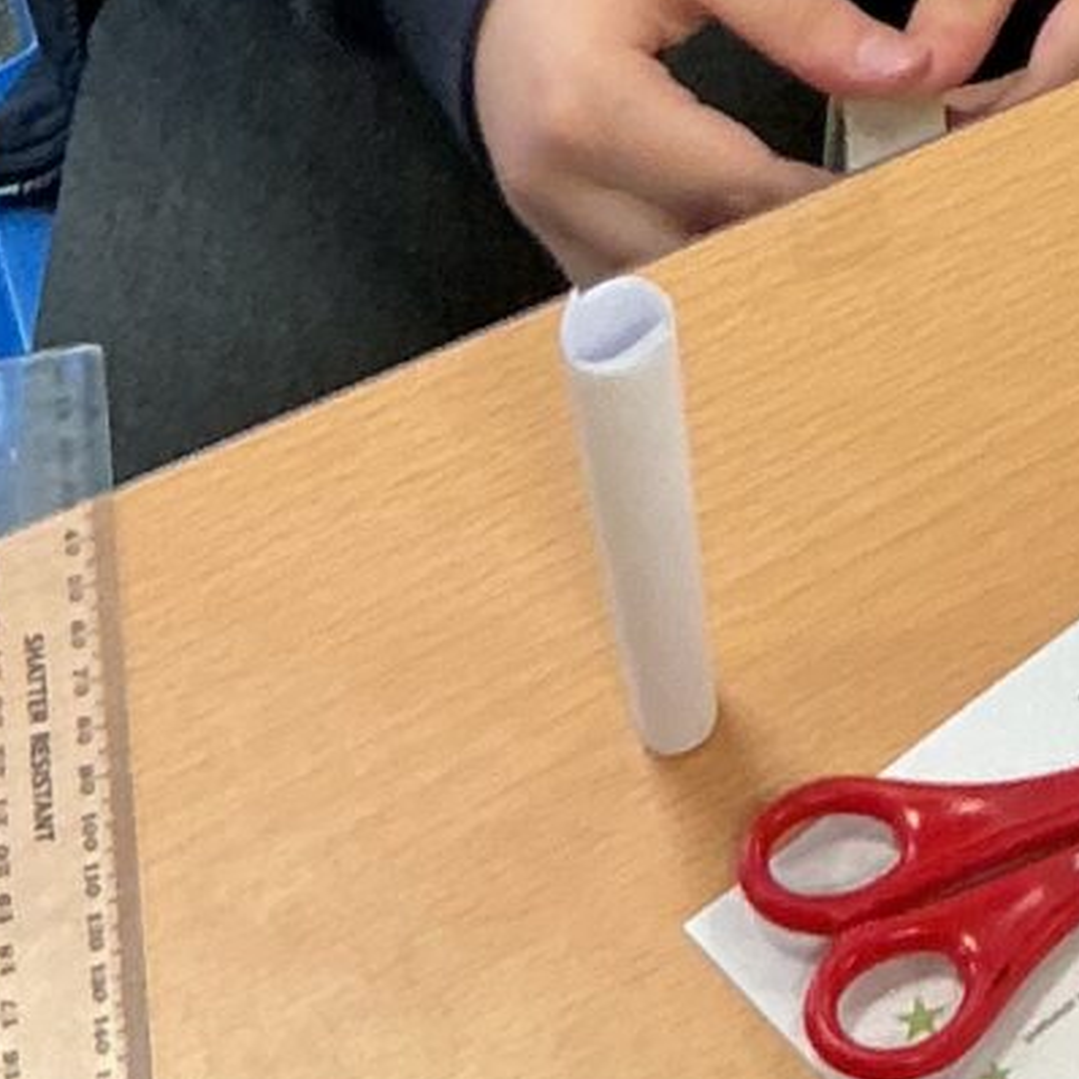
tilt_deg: -42.4
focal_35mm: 165
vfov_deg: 10.1
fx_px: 5819
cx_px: 1223
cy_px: -702
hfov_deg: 10.5
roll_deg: +3.5
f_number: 1.8
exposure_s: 1/60
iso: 64
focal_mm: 3
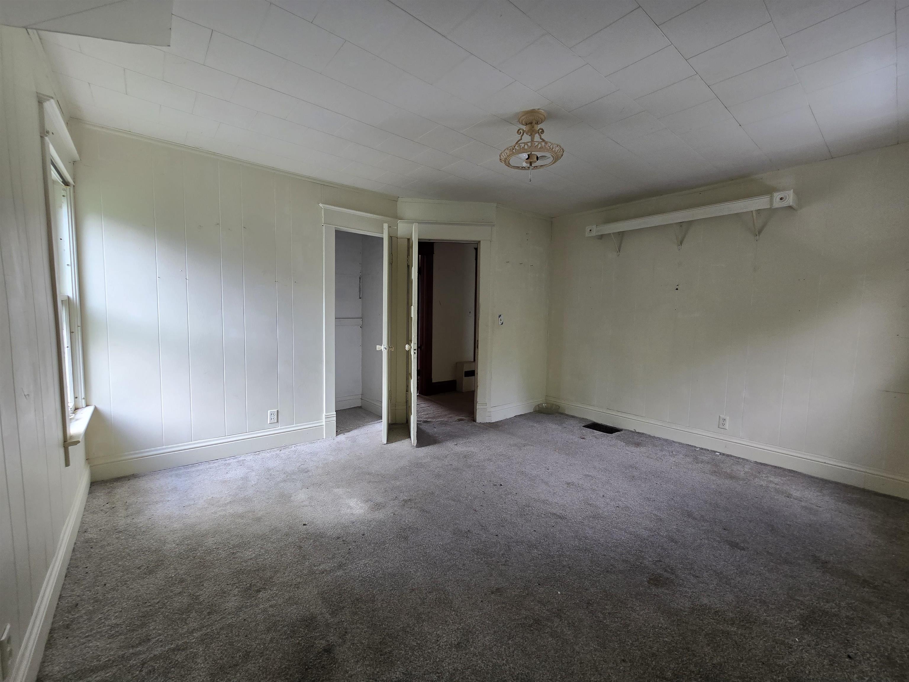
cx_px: 454
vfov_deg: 89.9
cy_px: 341
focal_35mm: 13
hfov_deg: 106.2
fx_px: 341
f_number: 2.2
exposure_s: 1/60
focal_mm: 2.2
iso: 100
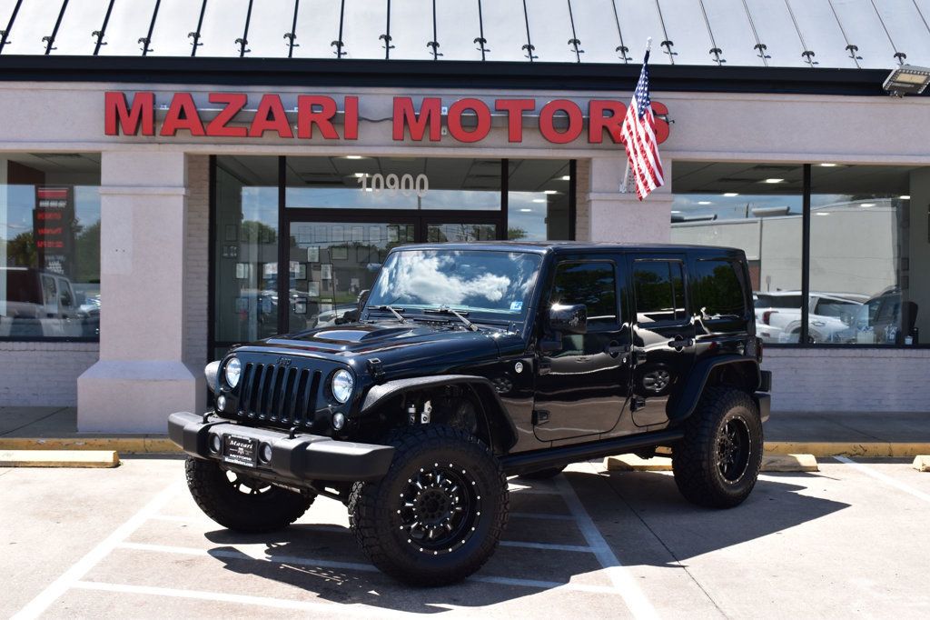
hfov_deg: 42.3
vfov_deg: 28.9
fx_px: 1201
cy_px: 310
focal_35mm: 46
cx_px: 465
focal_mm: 31
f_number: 10
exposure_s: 1/320
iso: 400
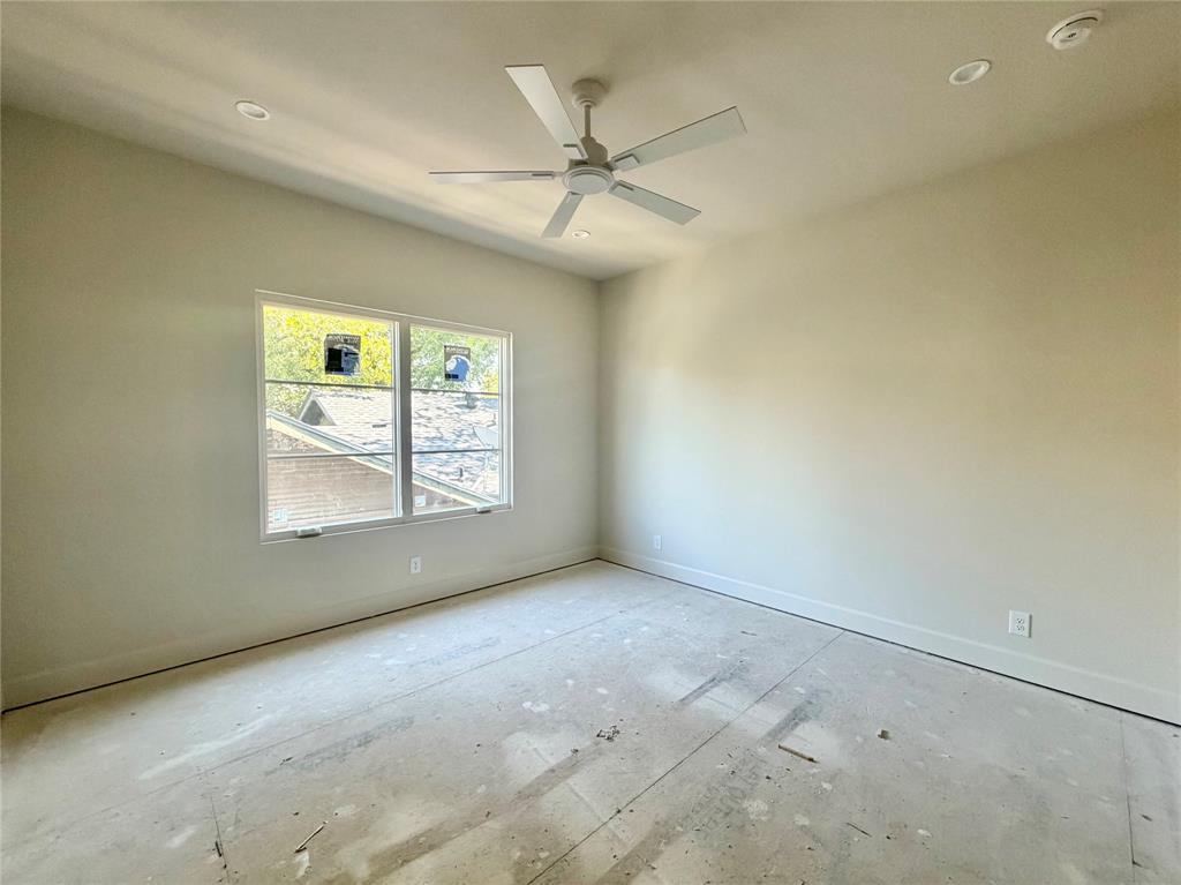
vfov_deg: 85.6
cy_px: 442
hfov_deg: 102.1
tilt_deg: -2.7
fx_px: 477
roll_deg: -0.5
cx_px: 590
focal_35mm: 14
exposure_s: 1/121
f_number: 2.2
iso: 250
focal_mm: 2.22
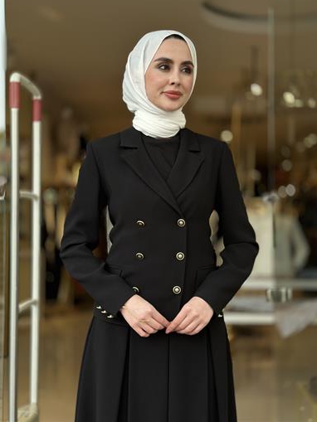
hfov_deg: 29.7
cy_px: 207
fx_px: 598
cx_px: 161
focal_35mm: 49
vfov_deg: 38.9
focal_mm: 6.86
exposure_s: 1/271
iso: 80
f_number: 1.78
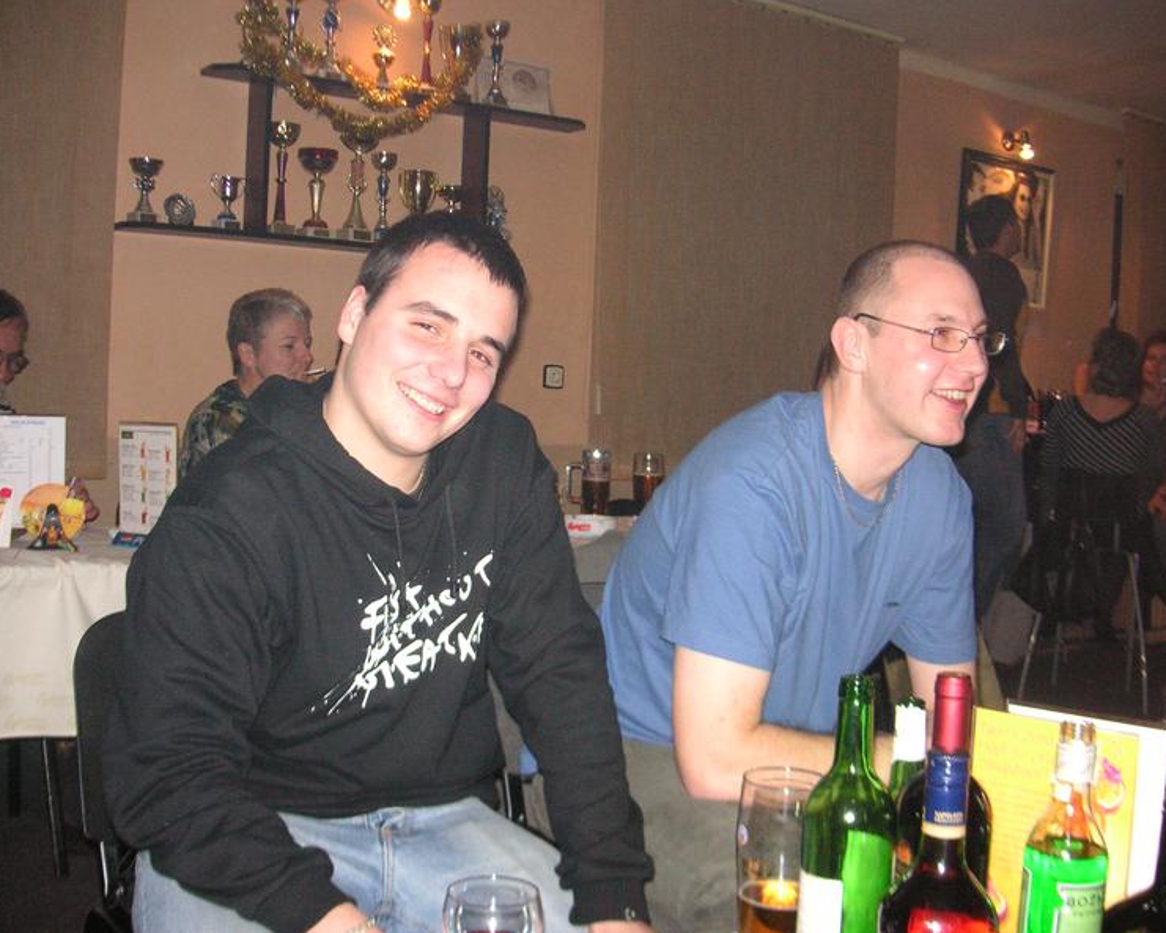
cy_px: 470
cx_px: 568
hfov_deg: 46.8
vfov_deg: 38.2
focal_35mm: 39
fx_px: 1346
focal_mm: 6.1
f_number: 2.8
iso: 160
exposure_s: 1/45
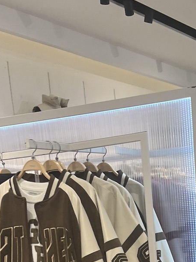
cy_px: 371
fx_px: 650
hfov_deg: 16.7
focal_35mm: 86
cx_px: 205
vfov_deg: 20.2
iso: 40
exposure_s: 1/100
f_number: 1.6
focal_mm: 5.1
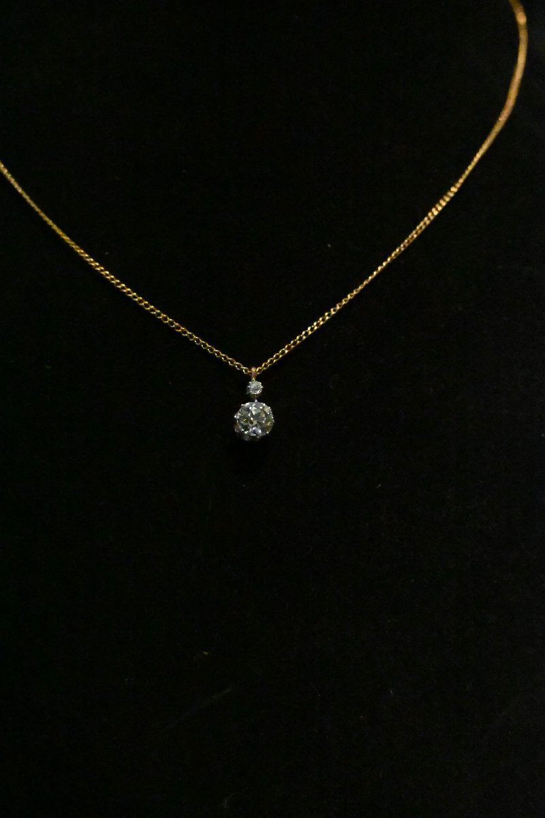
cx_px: 272
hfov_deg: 26.5
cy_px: 409
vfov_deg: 38.9
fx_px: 1158
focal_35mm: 51
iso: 51200
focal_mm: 34
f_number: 6.3
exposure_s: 1/4000
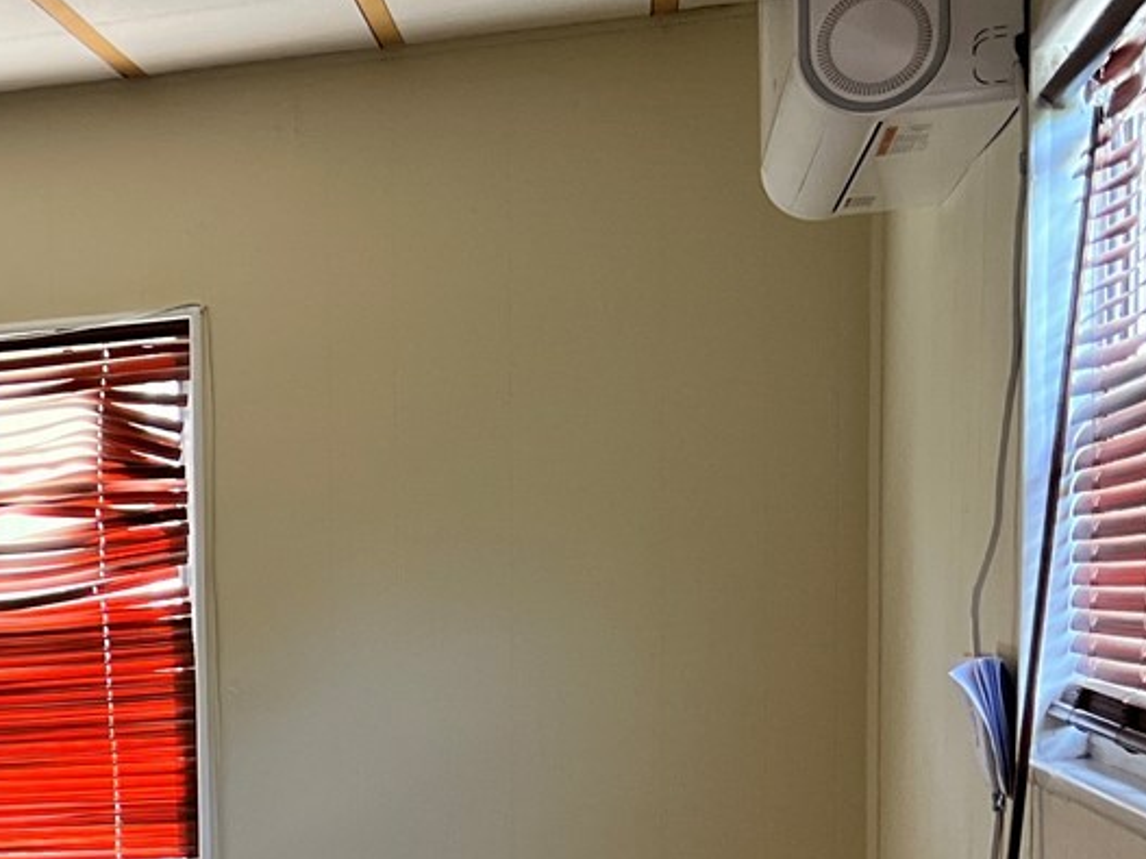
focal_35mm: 79
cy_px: 948
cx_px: -270
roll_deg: +3.4
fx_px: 2615
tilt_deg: -7.8
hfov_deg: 22.5
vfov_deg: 18.0
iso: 125
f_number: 1.5
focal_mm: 5.7
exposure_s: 1/120
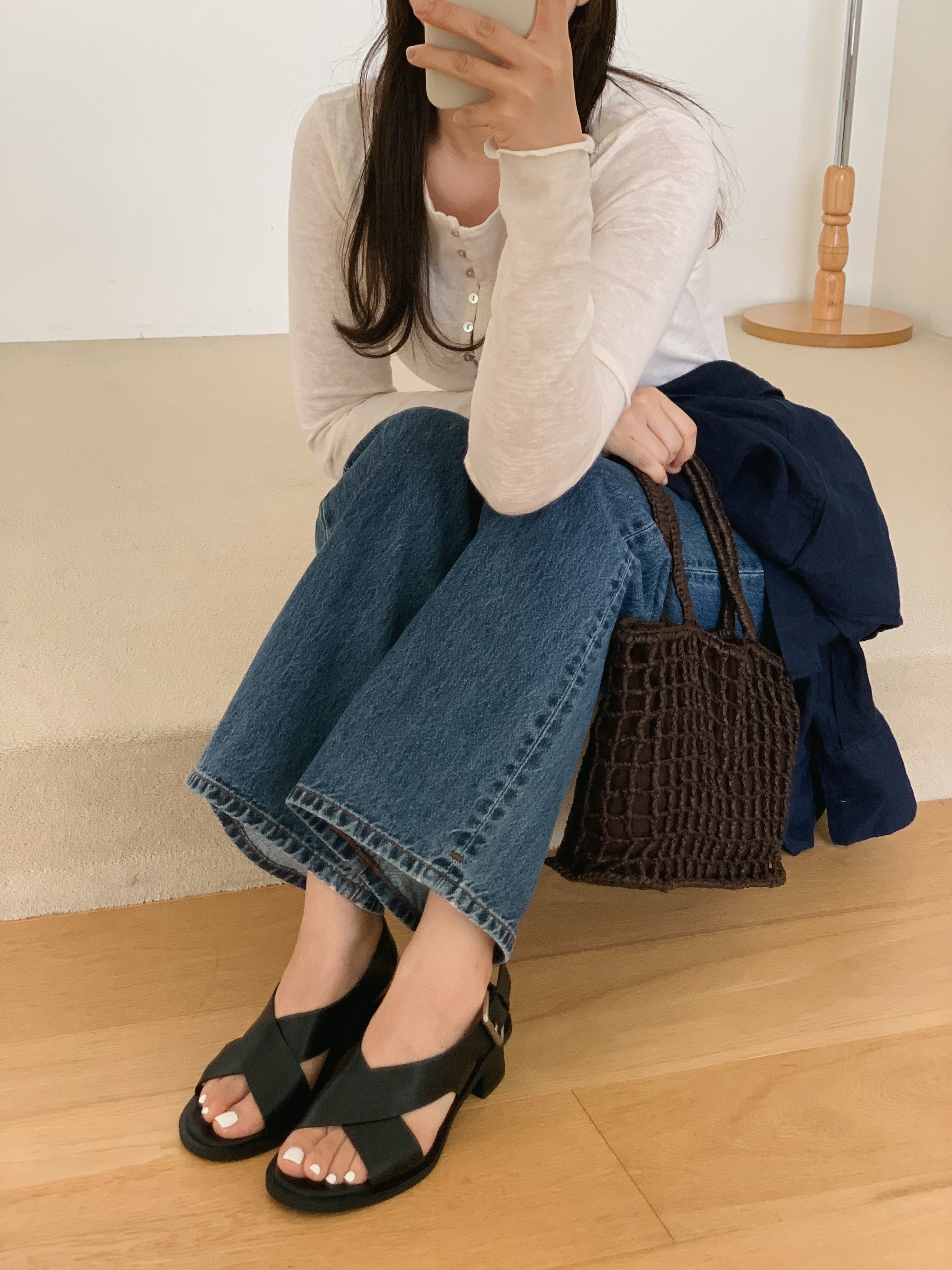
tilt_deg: -20.0
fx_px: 1907
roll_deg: -1.6
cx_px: 476
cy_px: 635
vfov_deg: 36.8
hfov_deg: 28.0
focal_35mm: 52
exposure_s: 1/68
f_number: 2.4
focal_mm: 6
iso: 125
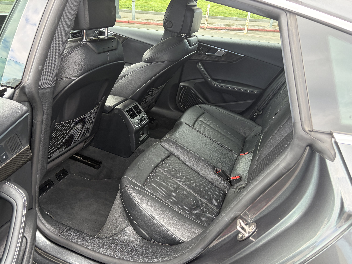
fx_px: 285
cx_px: 167
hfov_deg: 63.4
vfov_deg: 49.7
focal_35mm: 28
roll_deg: -5.9
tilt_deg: -28.1
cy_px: 142
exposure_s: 1/164
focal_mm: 5.96
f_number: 1.6
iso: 80
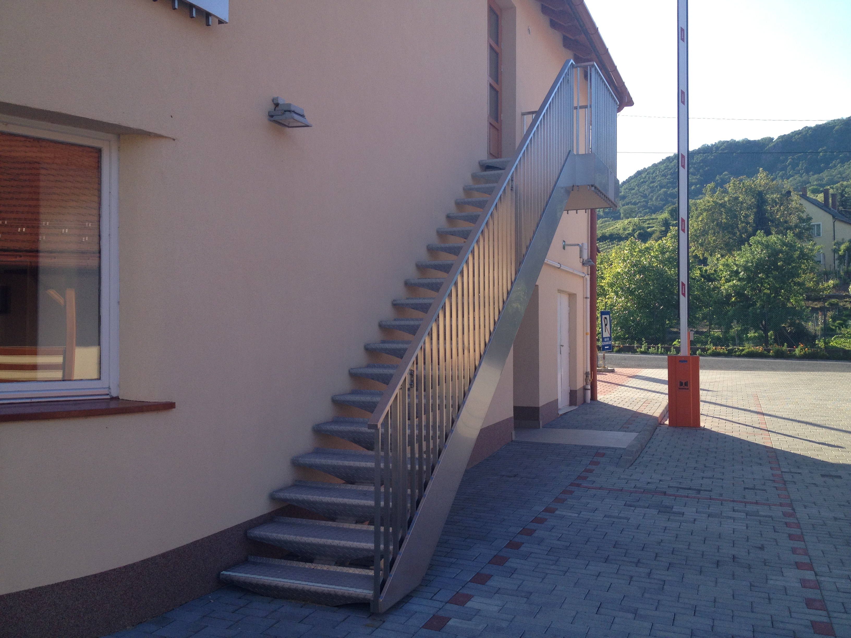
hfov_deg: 52.6
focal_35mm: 35
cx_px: 426
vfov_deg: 40.7
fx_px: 860
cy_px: 319
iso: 50
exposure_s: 1/569
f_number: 2.4
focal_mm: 4.28
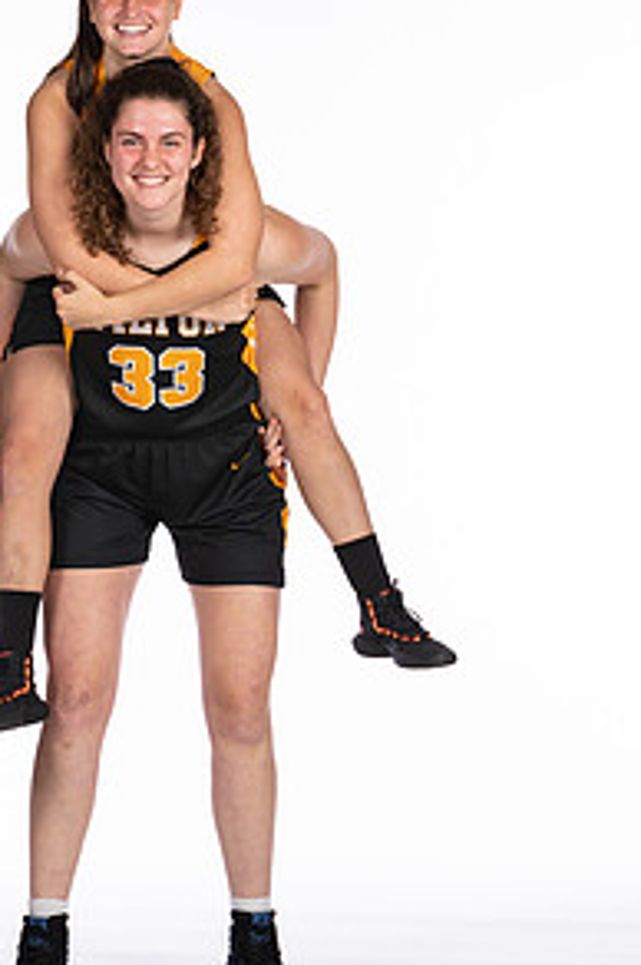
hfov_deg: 8.4
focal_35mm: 162
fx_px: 4337
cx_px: 221
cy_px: 420
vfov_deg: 12.7
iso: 100
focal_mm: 70
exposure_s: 1/100
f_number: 5.6
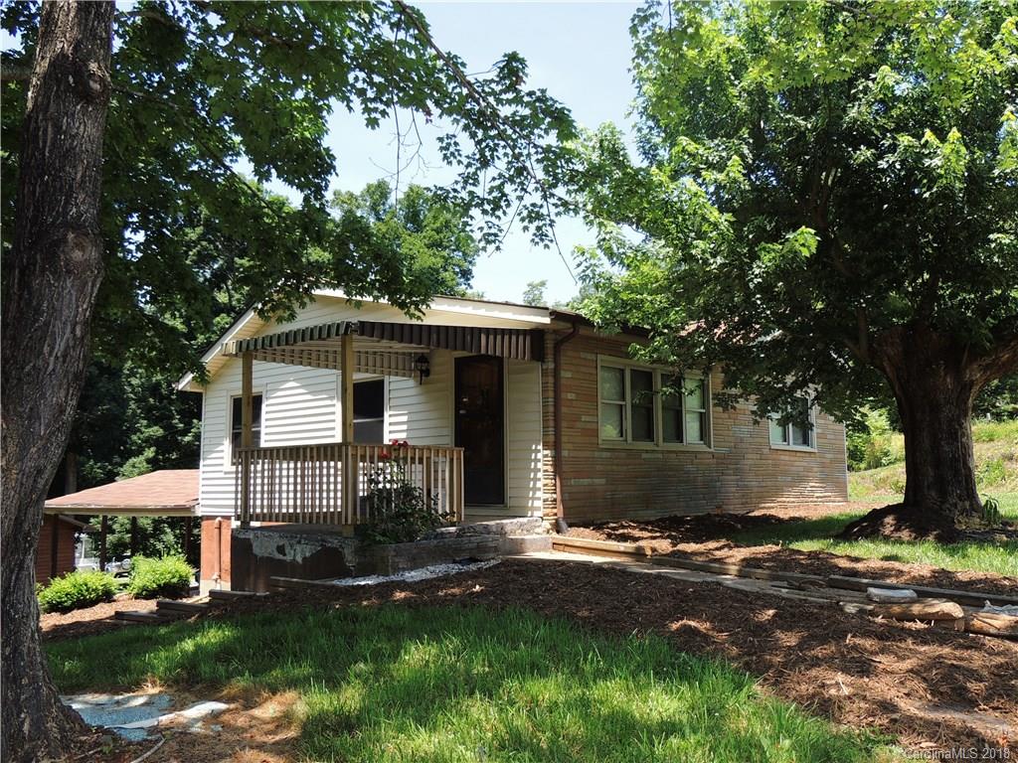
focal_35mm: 33
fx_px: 970
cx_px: 509
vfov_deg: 42.9
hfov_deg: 55.4
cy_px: 382
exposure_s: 1/320
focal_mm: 5.8
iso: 100
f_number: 3.2
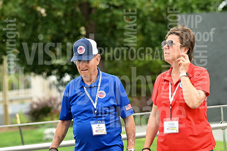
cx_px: 114
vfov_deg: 6.8
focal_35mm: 202
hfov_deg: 10.2
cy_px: 76
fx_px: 1273
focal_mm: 135
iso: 220
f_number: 4
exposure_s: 1/320
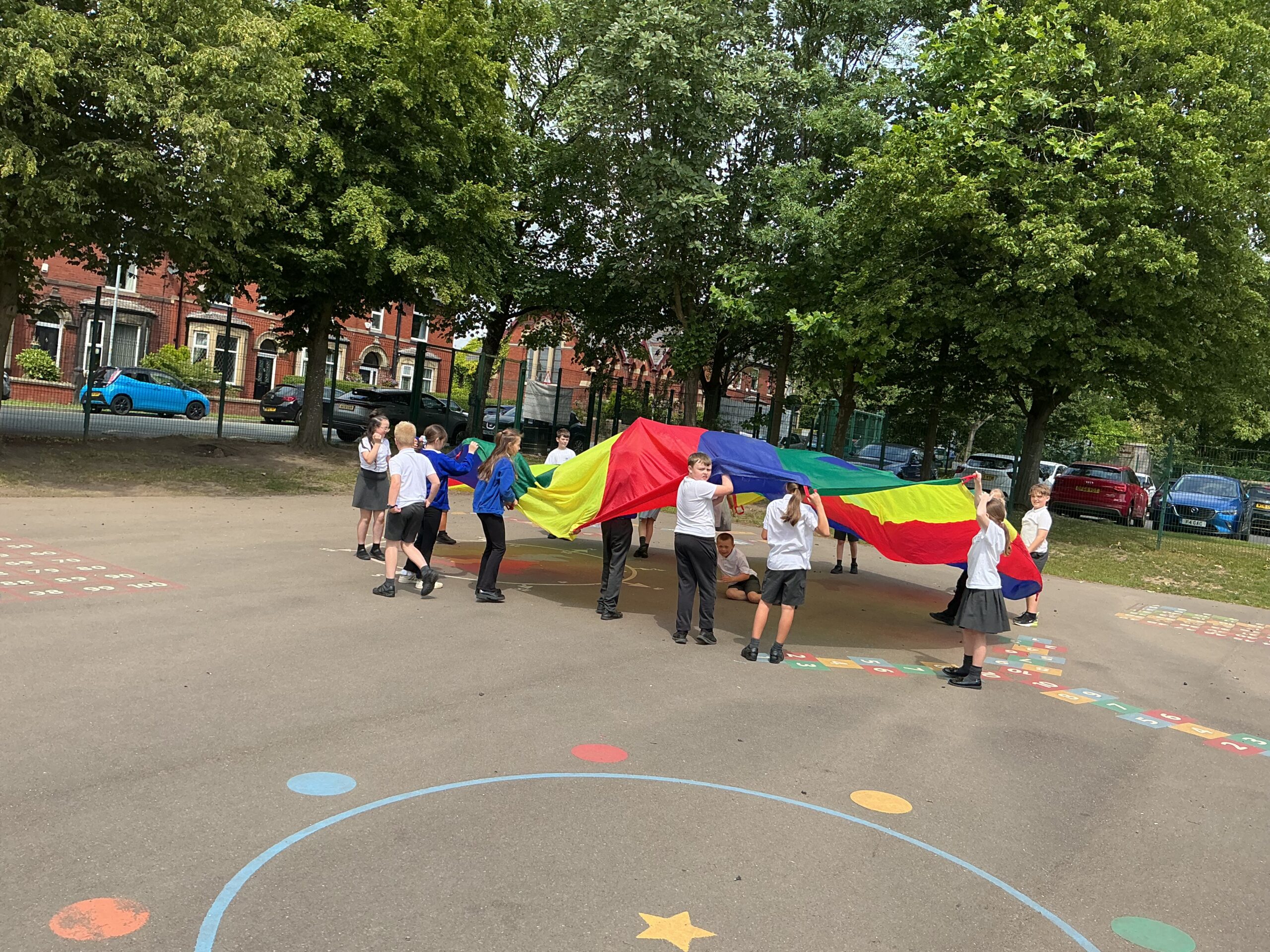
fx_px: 1064
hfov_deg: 61.7
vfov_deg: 48.2
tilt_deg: -5.5
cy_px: 476
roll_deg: -2.8
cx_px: 635
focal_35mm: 29
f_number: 1.8
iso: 25
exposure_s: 1/929
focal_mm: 3
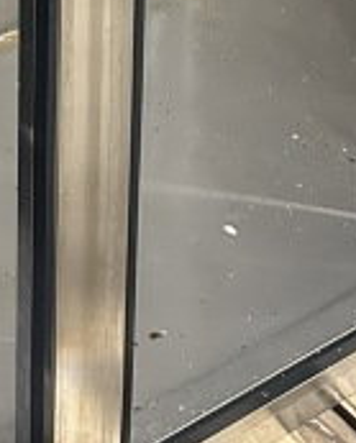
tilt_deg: -14.5
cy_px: -434
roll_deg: -1.6
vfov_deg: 14.5
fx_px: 1445
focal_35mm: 110
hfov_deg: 13.8
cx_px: -3
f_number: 1.78
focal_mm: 6.86
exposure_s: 1/51
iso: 1000
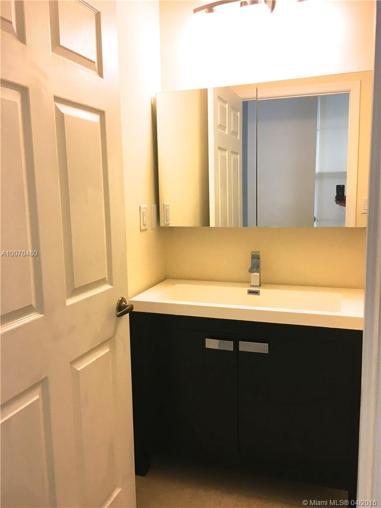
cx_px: 190
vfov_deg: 61.7
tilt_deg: -9.4
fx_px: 426
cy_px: 254
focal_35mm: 29
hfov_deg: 48.2
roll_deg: +1.3
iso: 25
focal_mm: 4.15
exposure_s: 1/30
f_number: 2.2
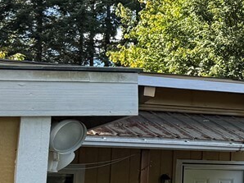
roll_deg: +0.1
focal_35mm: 129
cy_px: 89
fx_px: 909
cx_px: 622
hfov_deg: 11.8
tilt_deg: +8.2
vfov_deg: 11.5
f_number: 1.78
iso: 80
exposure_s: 1/822
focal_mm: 6.76
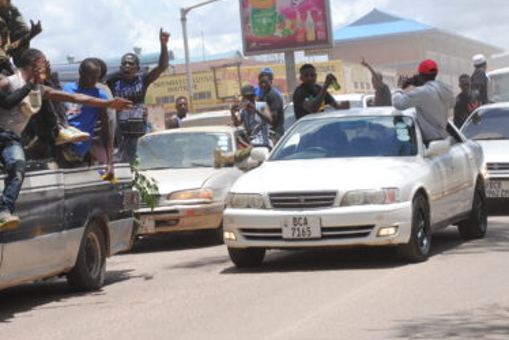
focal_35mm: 137
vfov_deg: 10.0
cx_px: 159
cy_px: 101
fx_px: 1936
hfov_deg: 14.9
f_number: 8
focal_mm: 55
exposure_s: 1/250
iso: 100
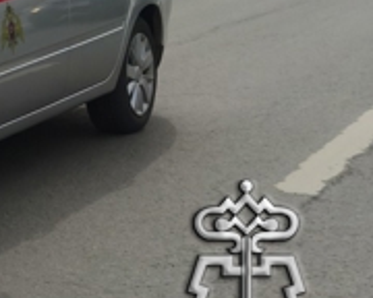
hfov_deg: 15.6
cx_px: -400
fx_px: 1038
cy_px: -93
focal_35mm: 94
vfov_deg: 15.5
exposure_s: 1/3018
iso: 80
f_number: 1.8
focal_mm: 5.59
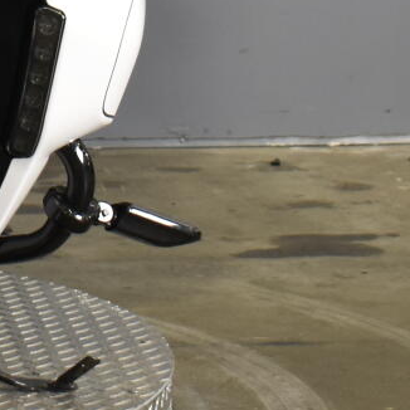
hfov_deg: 7.8
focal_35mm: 219
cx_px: -254
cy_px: -193
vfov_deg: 7.8
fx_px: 2935
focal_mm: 28
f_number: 4.2
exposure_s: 1/40
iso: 400
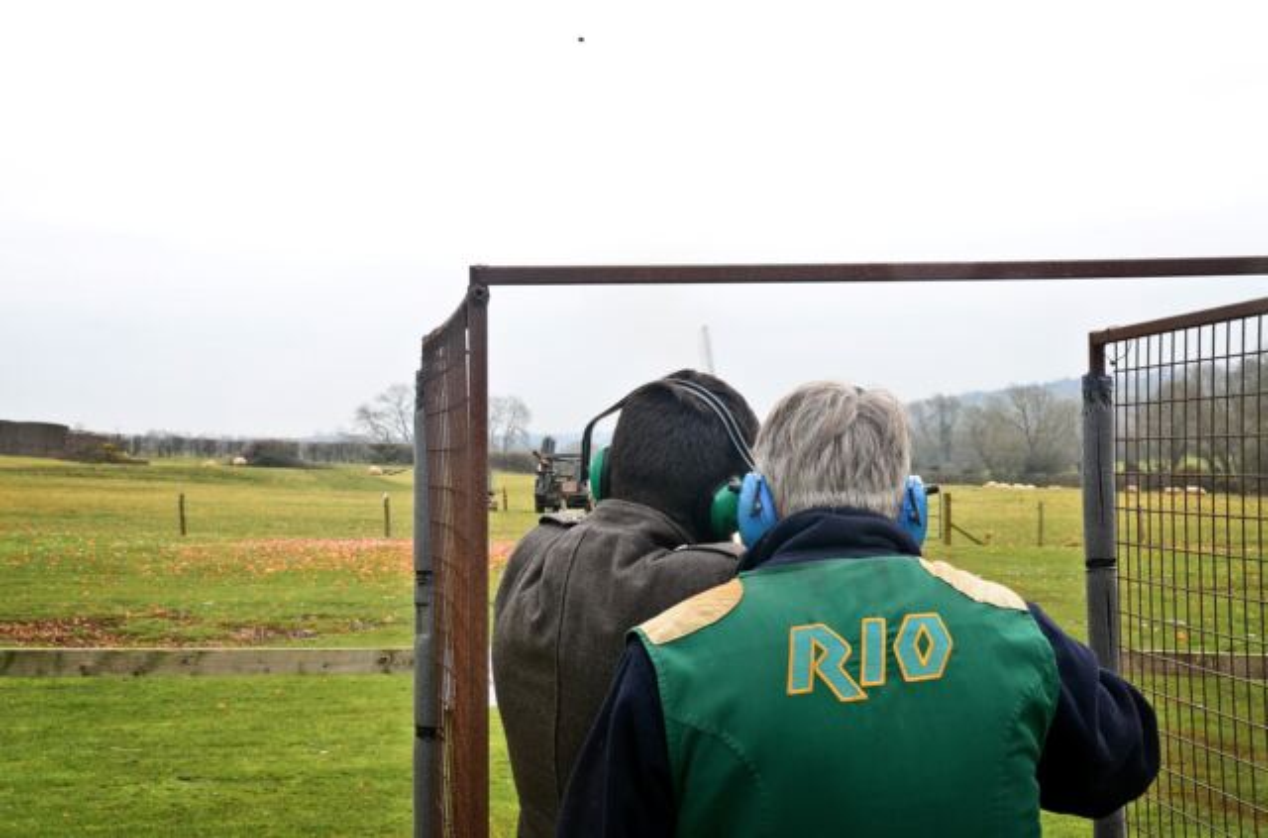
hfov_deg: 32.0
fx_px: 2213
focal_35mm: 63
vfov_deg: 21.4
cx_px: 634
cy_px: 419
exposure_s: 1/100
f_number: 16
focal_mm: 42
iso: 400
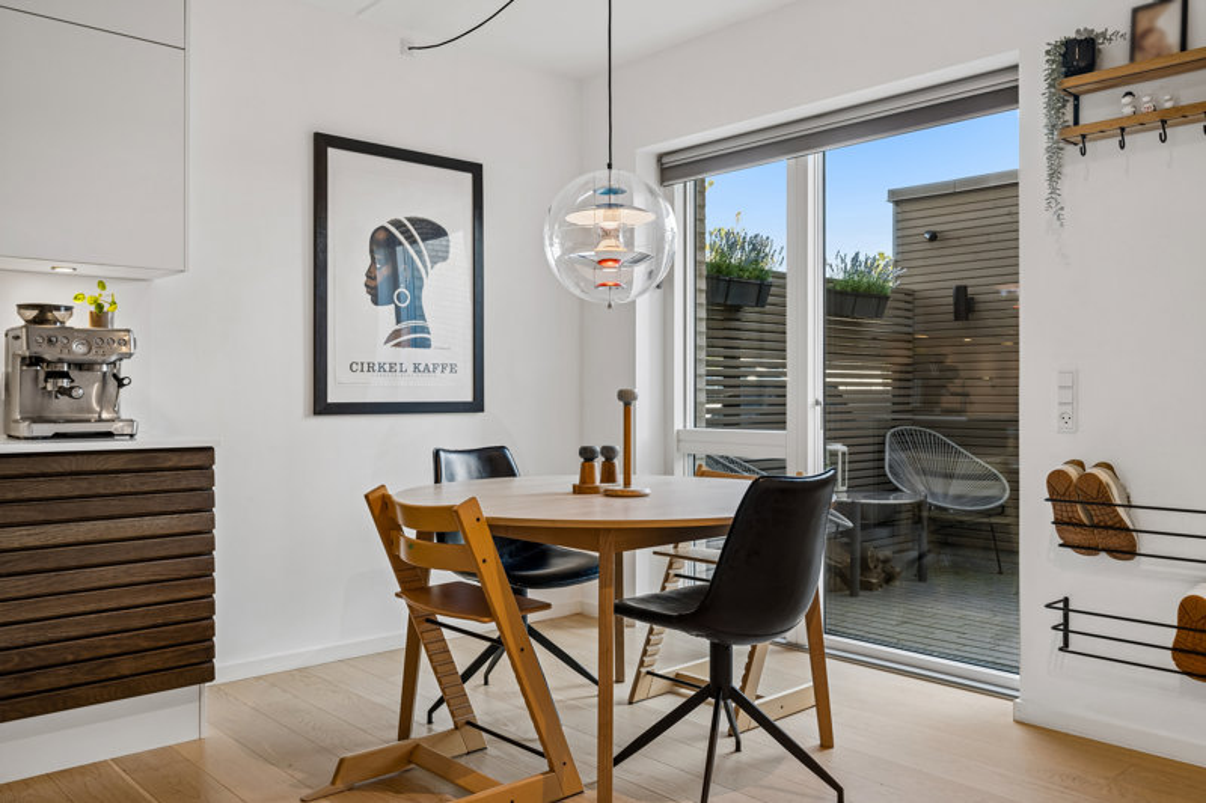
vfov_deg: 44.3
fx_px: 988
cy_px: 402
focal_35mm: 30
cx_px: 603
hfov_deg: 62.8
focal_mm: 29.5
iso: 160
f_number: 5
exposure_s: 1/40
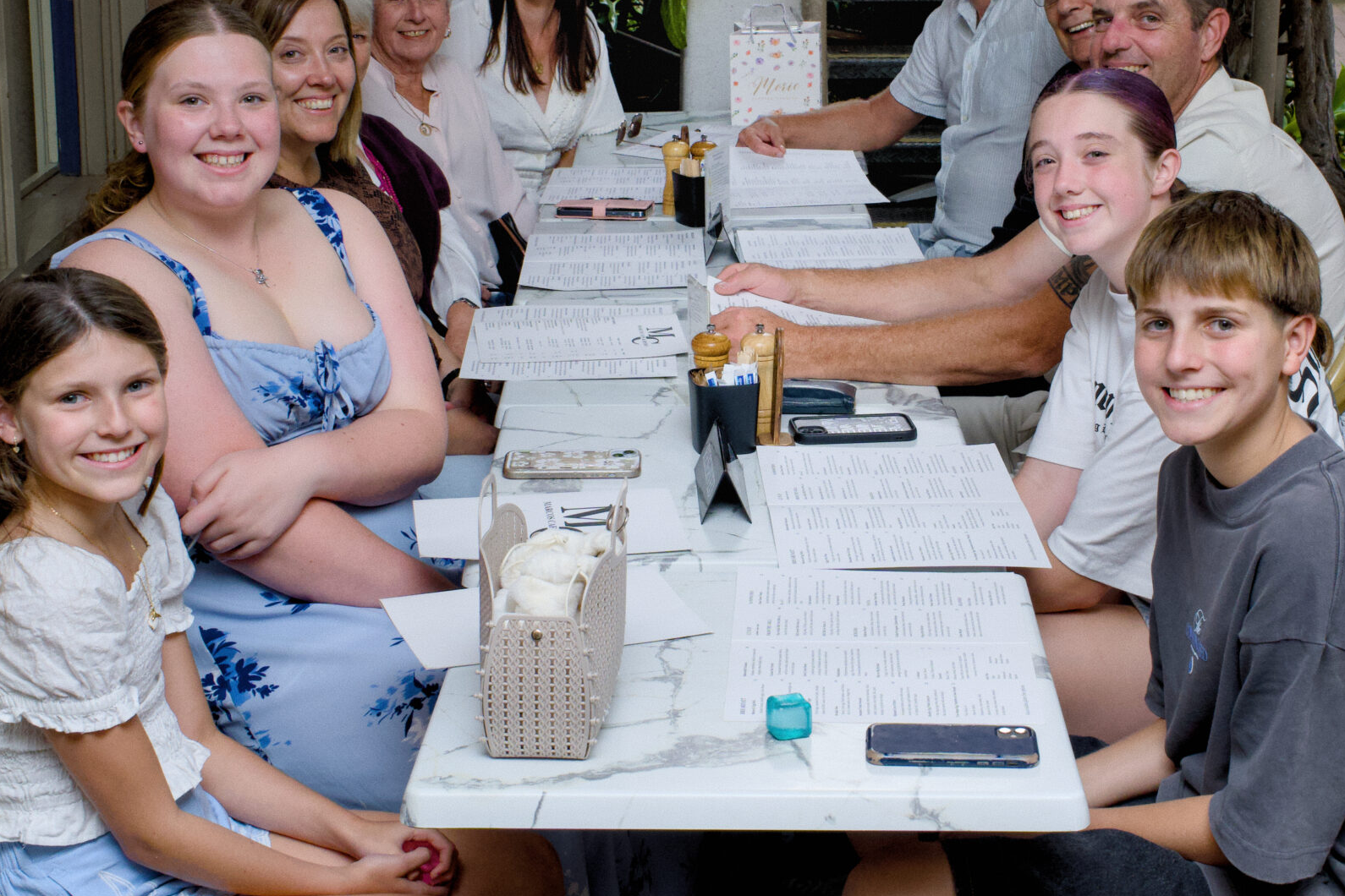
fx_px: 2499
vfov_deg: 20.3
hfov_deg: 30.1
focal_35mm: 67
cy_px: 328
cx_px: 760
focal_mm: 27.7
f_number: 10
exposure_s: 1/160
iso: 640
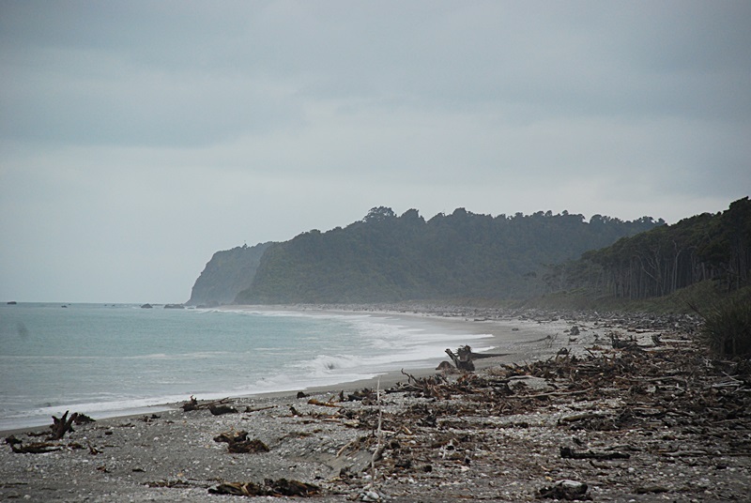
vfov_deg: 6.8
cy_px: 252
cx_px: 376
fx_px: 4231
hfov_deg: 10.1
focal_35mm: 202
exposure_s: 1/2000
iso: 400
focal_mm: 135
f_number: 5.6
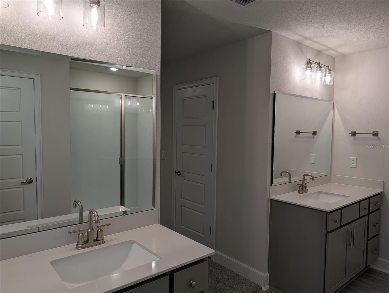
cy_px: 146
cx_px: 194
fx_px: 270
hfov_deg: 71.5
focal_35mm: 24
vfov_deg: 56.9
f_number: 1.68
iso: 20
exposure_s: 1/132
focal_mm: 6.9
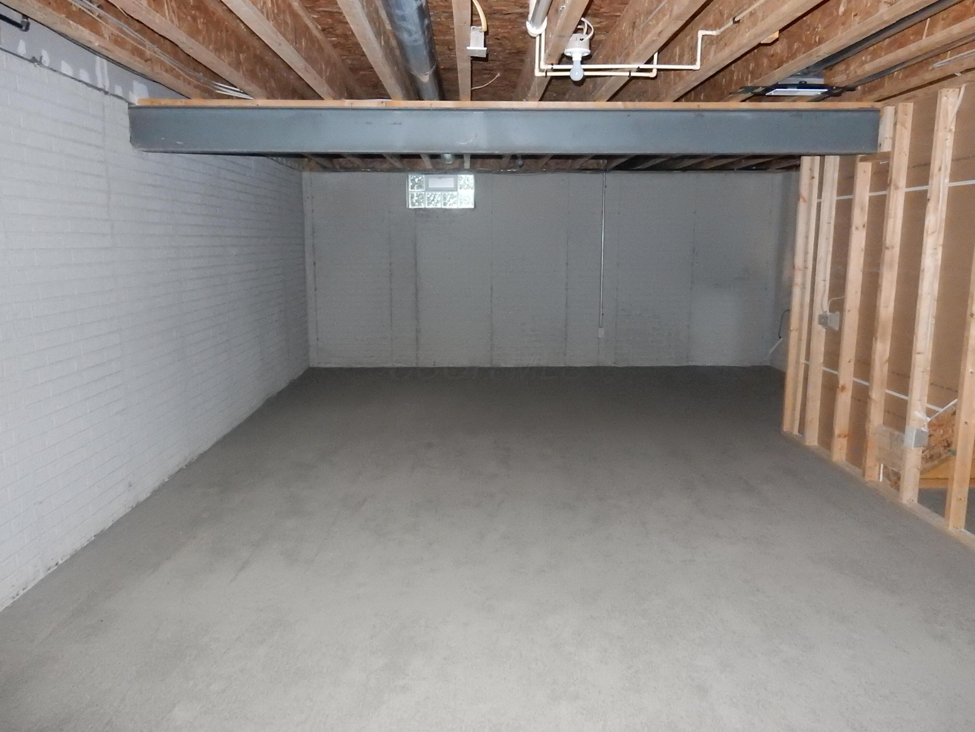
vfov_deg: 54.9
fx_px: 704
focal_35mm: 25
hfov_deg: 69.4
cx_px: 488
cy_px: 366
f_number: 3.7
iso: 1600
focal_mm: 4.5
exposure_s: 1/30
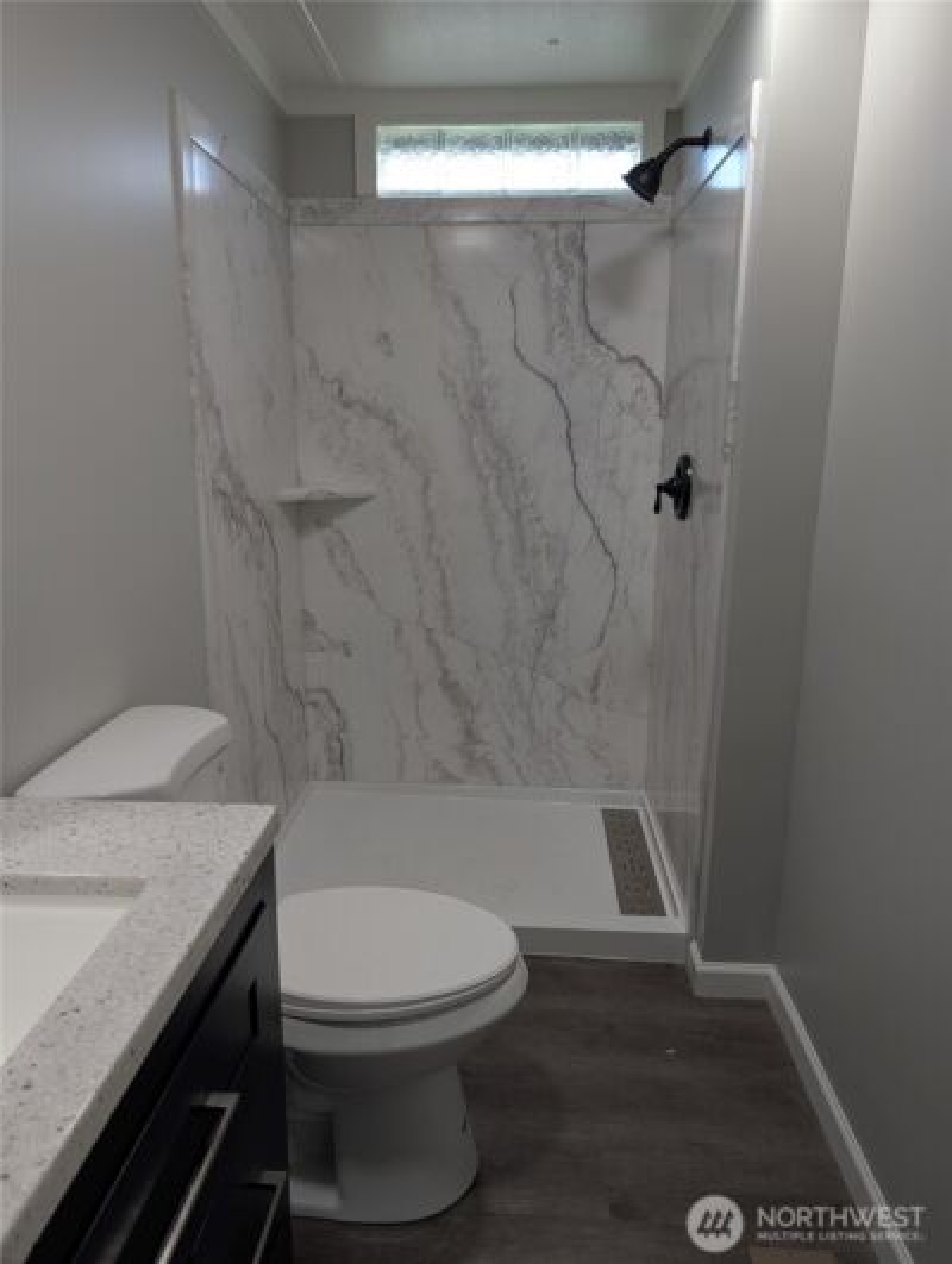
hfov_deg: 57.0
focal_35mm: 24
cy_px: 632
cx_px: 476
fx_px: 878
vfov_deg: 71.5
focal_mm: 6.9
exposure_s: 1/30
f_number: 1.68
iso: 36
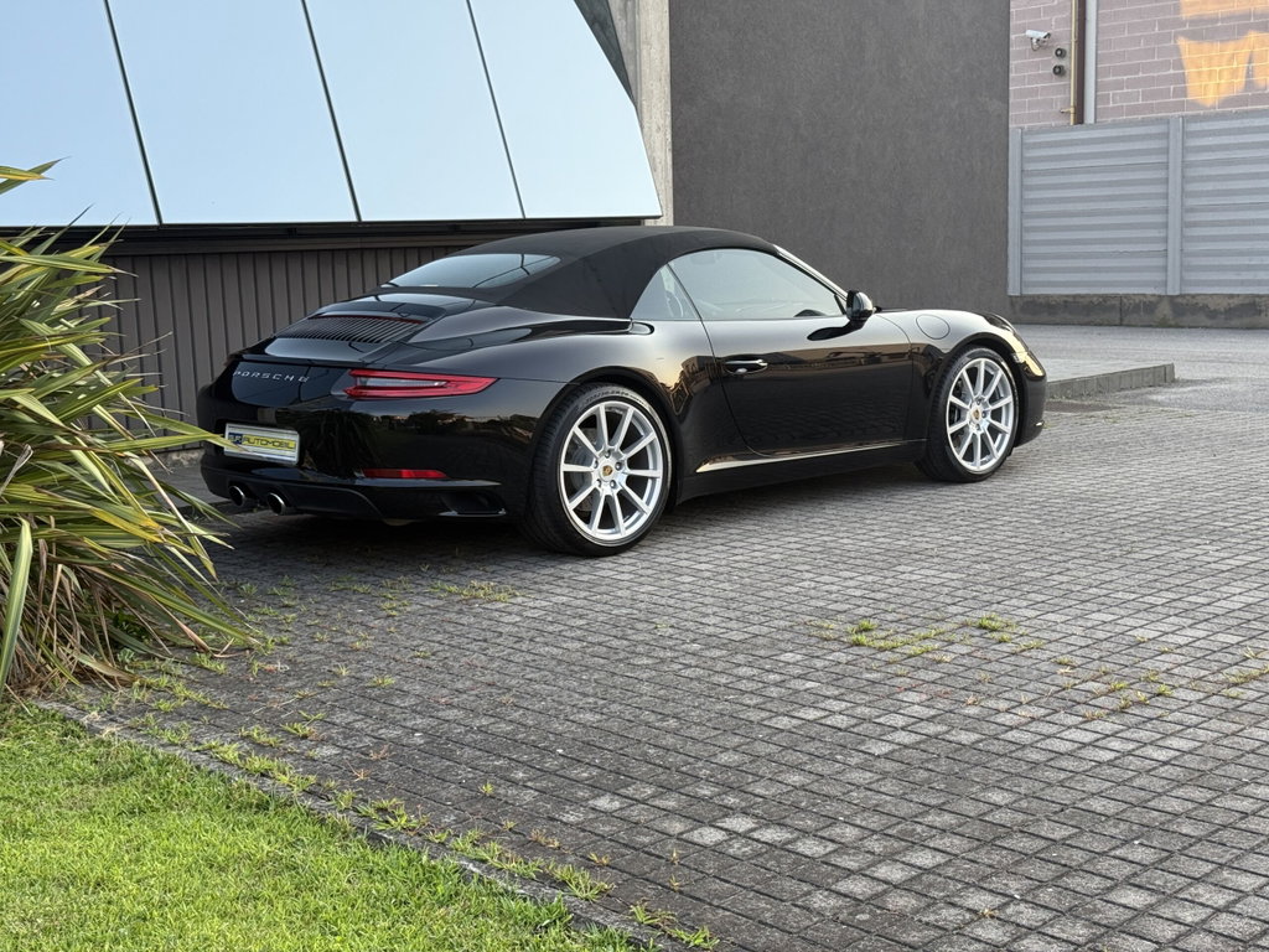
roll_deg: +1.5
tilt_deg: -8.4
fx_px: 1760
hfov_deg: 39.7
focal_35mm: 48
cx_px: 634
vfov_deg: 30.3
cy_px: 476
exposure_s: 1/499
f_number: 1.78
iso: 80
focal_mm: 6.76
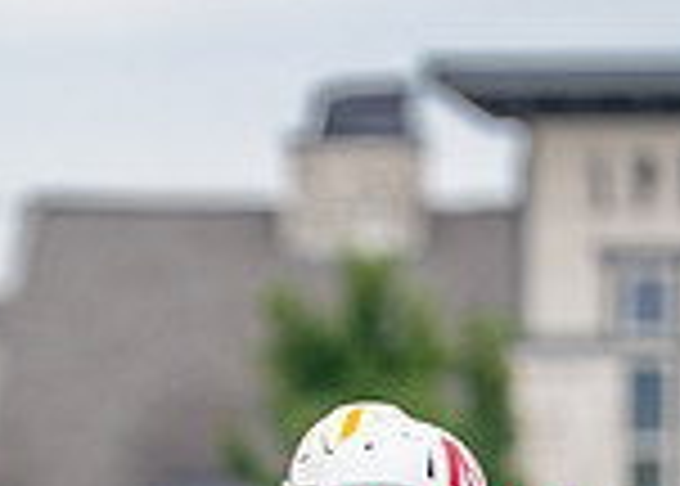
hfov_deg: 2.1
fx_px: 18413
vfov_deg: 1.5
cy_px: 821
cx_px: -109
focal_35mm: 953
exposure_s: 1/2000
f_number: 2.8
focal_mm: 200
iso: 250
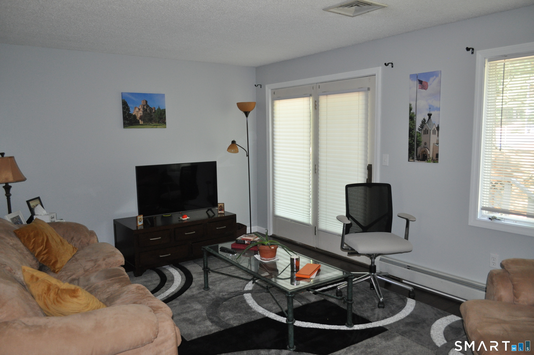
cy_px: 178
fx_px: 400
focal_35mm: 27
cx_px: 267
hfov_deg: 67.4
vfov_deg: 47.8
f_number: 3.5
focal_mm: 18
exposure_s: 1/60
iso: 800
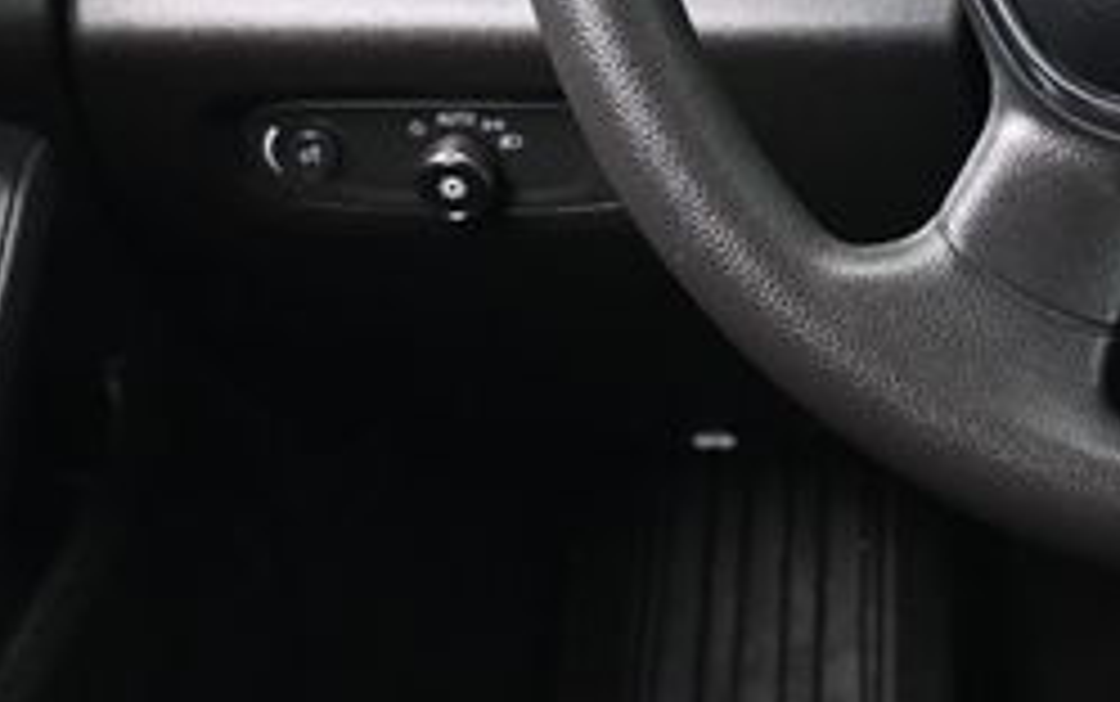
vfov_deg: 11.6
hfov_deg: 18.0
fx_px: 3360
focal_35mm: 110
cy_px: -243
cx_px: 1349
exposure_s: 1/125
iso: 720
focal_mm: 28
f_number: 4.5
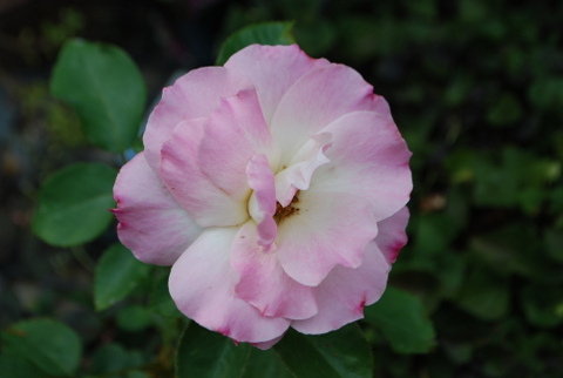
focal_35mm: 68
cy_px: 189
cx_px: 282
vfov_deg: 20.2
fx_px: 1058
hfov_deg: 29.8
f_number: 8
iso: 110
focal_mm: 45
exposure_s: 1/60
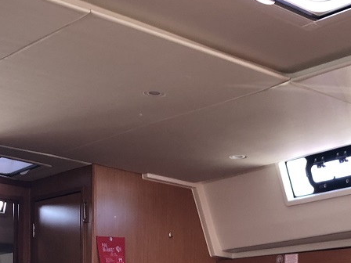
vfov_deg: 18.4
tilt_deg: +0.7
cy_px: 336
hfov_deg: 25.9
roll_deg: +0.0
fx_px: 760
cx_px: 231
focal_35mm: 75
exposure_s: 1/20
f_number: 1.8
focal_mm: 4
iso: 40
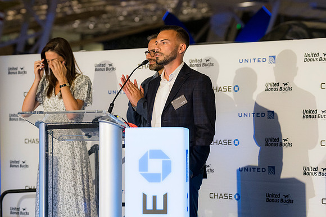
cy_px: 108
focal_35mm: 123
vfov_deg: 11.1
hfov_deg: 16.7
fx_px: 1113
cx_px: 163
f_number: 2.8
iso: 900
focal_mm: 82
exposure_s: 1/200
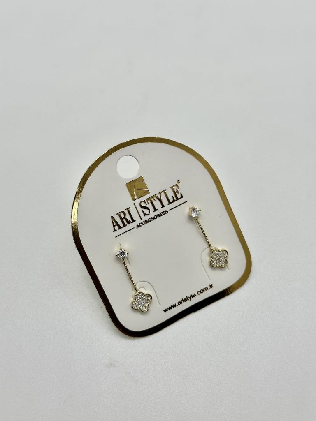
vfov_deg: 39.7
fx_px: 584
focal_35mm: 48
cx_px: 158
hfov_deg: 30.3
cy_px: 210
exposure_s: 1/265
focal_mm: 6.86
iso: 64
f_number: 1.78
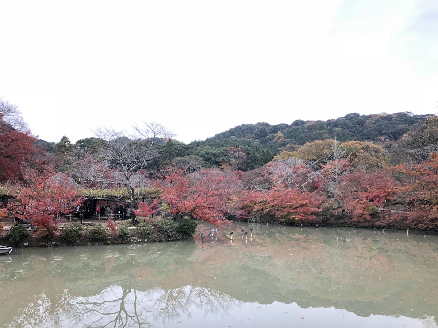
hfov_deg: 63.4
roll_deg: -0.2
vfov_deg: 49.7
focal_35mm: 28
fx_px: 354
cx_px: 219
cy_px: 164
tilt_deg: +6.0
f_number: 1.8
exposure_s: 1/120
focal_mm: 3.99
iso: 32
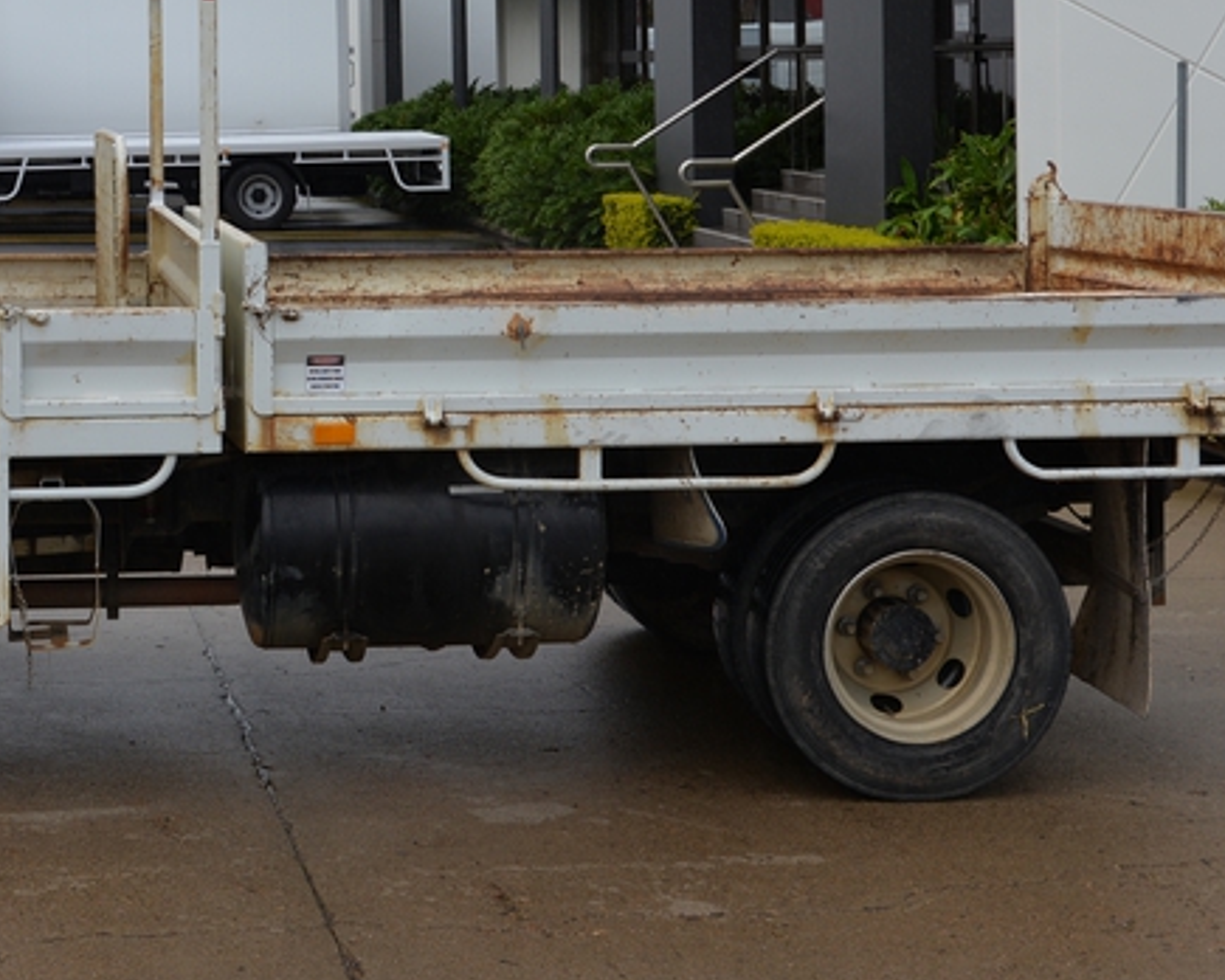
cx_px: 90
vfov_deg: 21.2
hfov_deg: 25.8
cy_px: 161
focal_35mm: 71
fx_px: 2574
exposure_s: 1/250
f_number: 8
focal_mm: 32
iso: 160
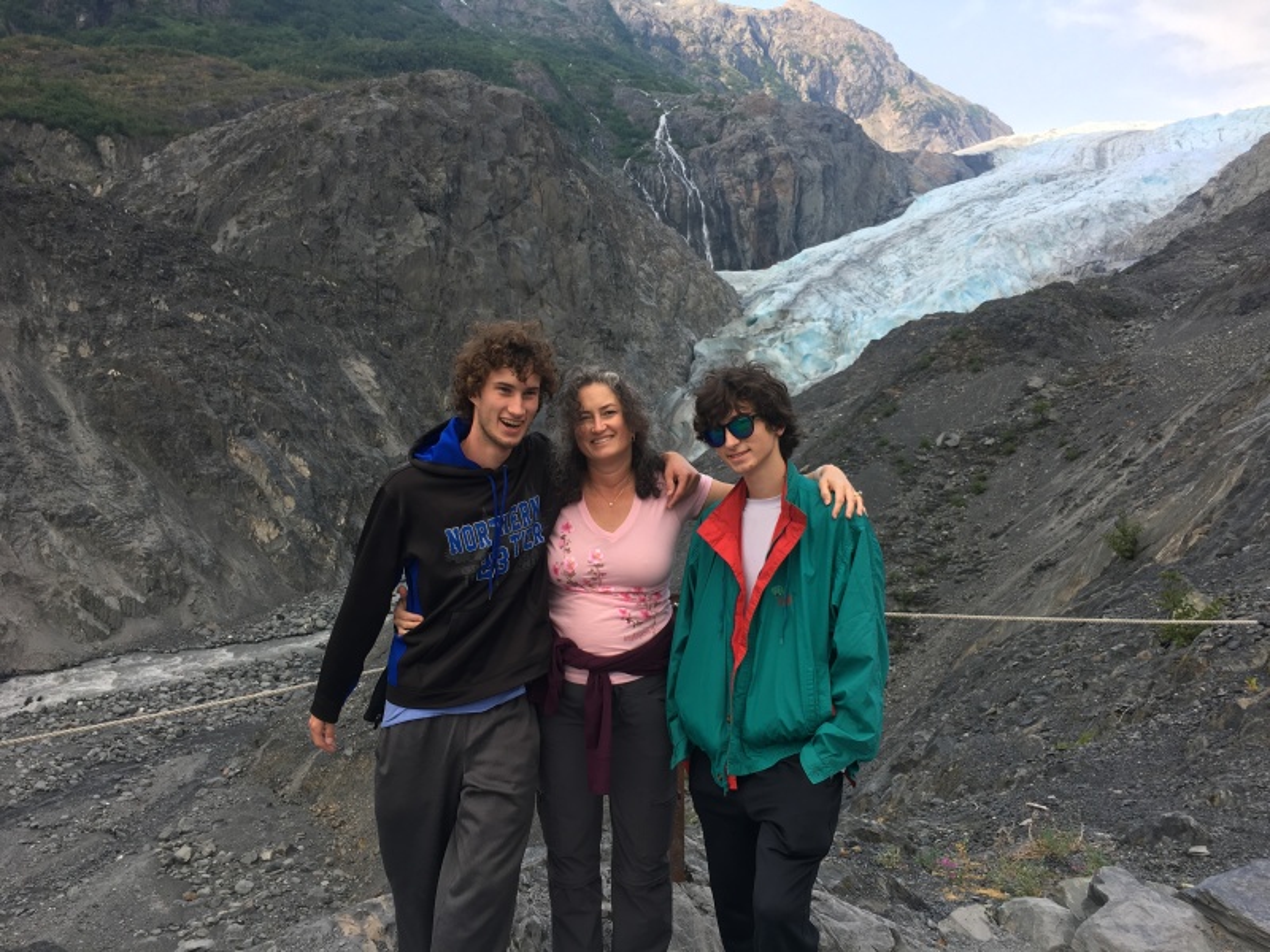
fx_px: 1064
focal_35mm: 29
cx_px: 635
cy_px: 476
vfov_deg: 48.2
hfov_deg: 61.7
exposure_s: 1/354
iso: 25
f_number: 2.2
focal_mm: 4.15
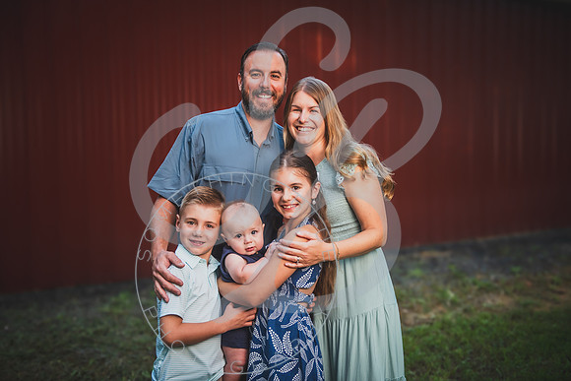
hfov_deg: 46.4
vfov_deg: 31.9
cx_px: 286
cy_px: 190
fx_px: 666
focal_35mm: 42
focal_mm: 42
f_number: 2.8
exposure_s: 1/320
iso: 100
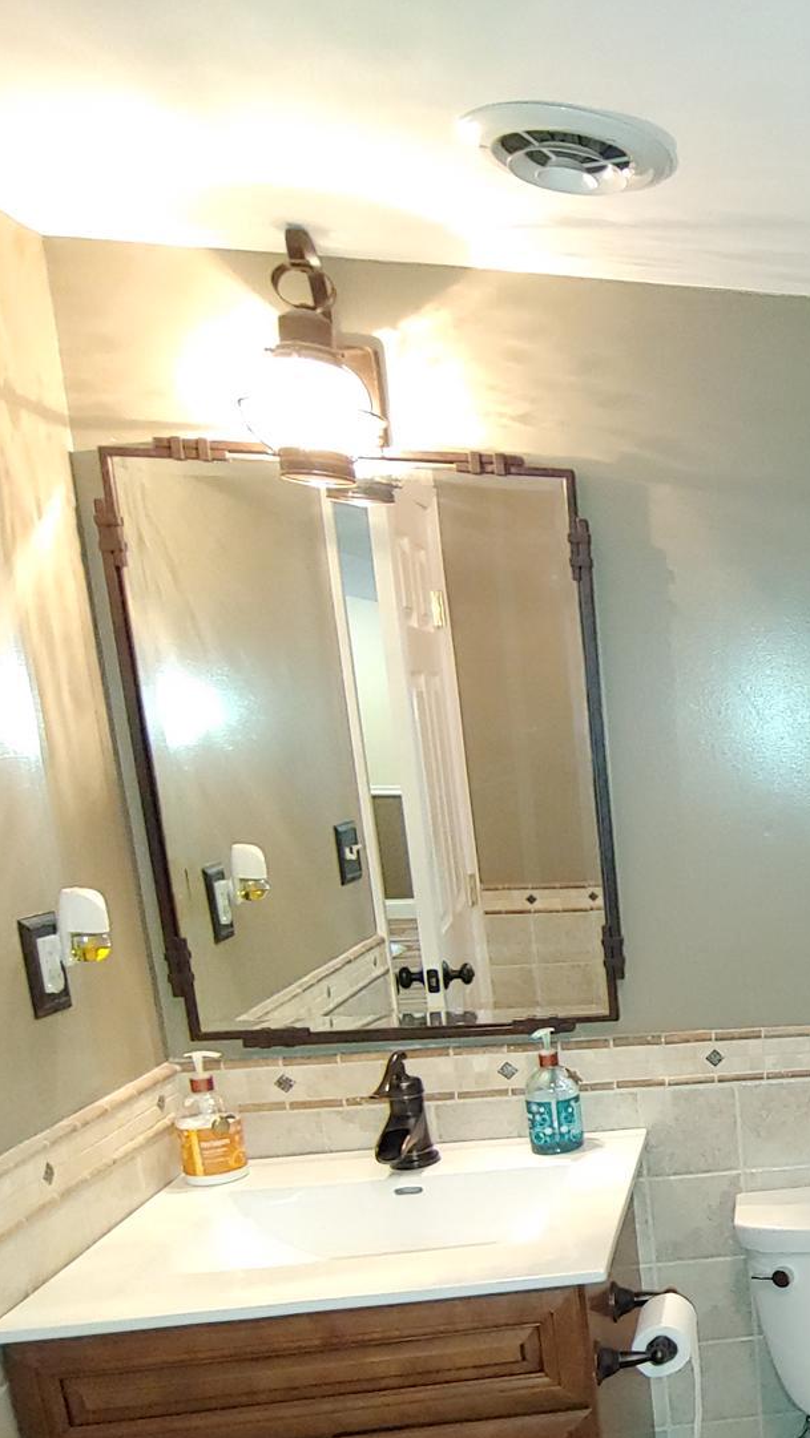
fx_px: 1259
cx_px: 1145
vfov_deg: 57.4
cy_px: 1017
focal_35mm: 33
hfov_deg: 27.4
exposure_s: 1/12
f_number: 1.9
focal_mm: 2.18
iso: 250
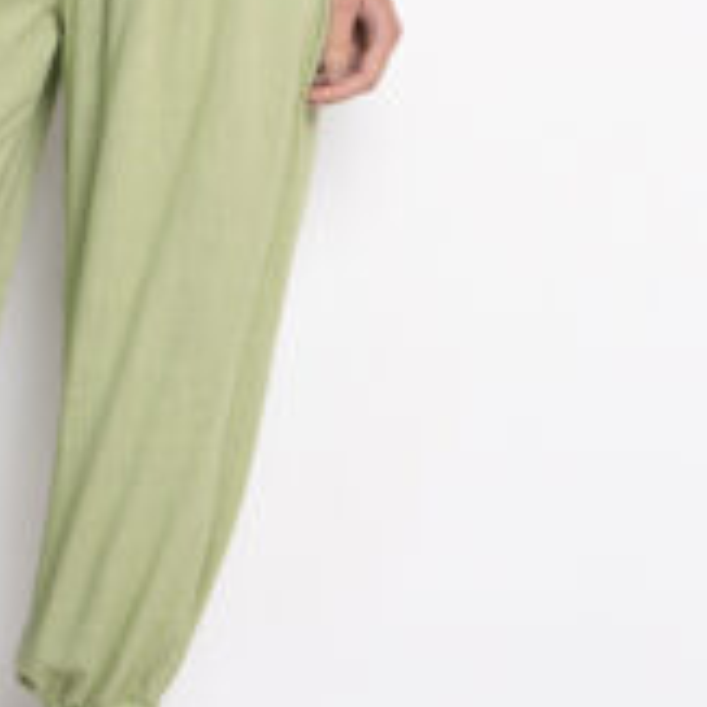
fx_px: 3189
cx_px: 91
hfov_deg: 12.6
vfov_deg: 12.4
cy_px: -85
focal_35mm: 138
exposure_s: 1/125
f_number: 5
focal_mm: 44
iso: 320
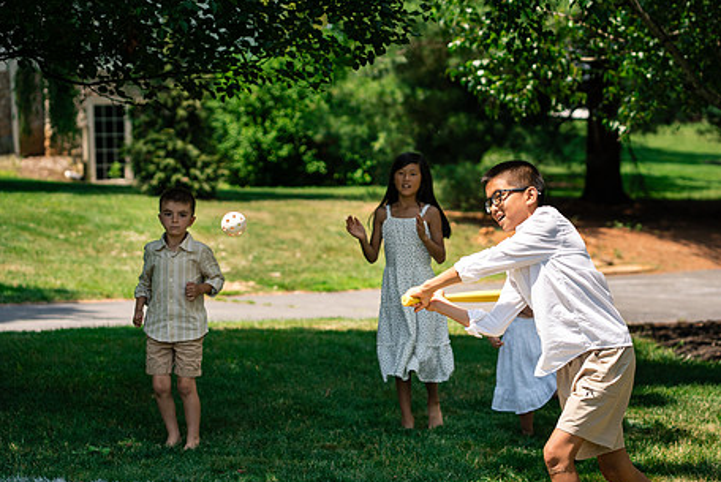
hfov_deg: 18.9
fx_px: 2165
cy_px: 279
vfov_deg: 12.7
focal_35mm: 108
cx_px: 443
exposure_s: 1/3200
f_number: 3.5
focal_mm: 85
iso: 320
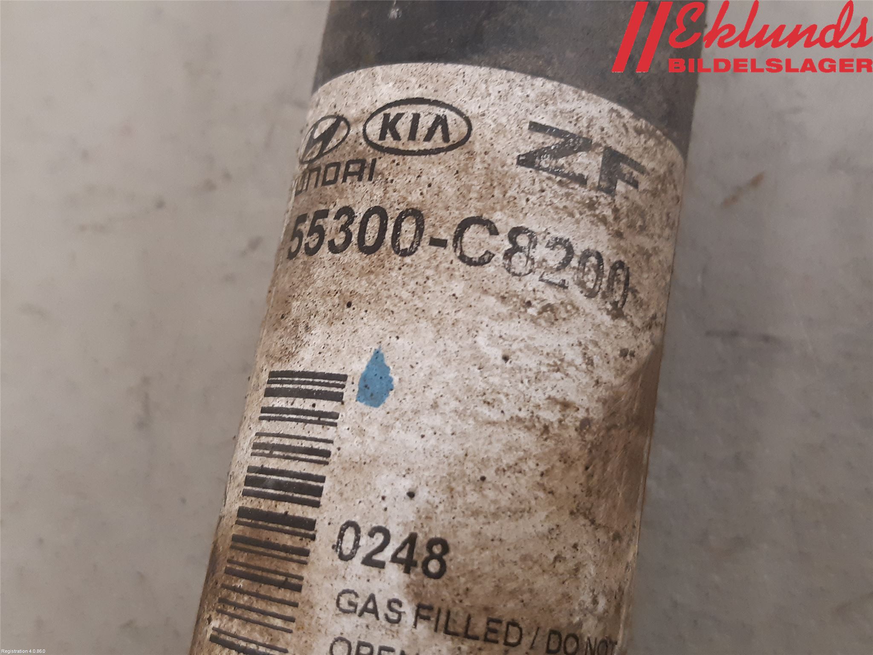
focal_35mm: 26
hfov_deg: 67.3
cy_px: 328
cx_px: 436
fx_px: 656
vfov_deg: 53.1
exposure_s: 1/33
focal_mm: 3.93
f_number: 1.7
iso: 250
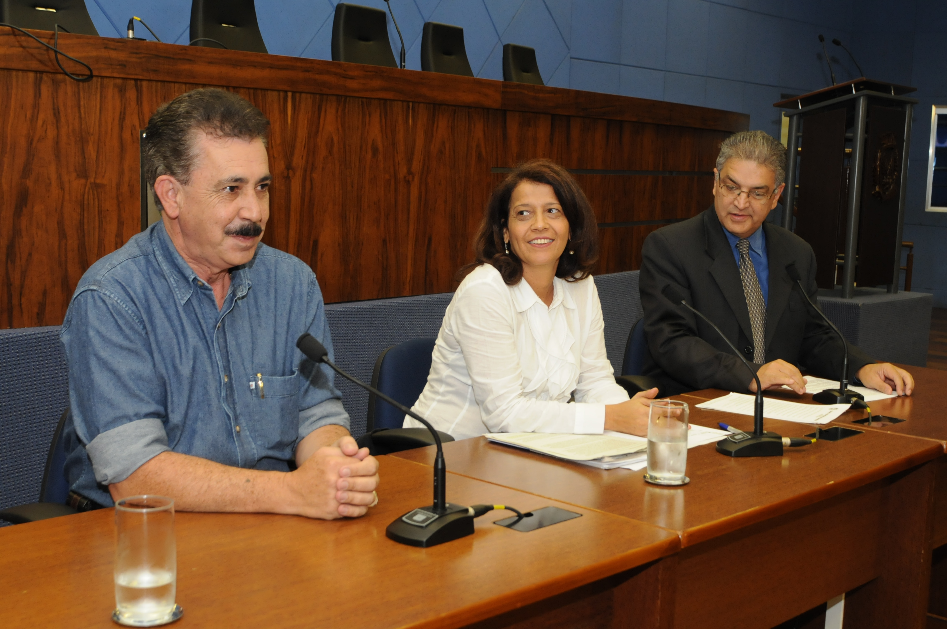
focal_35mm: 48
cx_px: 474
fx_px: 1261
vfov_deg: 28.0
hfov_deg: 41.2
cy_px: 314
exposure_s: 1/60
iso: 800
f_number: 7.1
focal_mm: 32
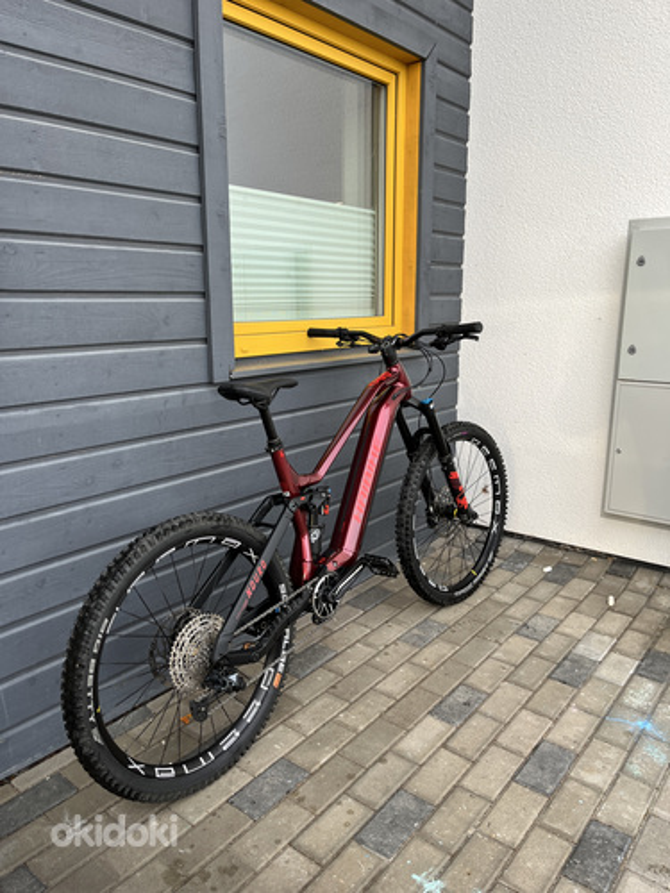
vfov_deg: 67.3
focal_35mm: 26
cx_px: 335
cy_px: 446
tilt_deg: -12.0
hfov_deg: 53.1
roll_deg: +0.5
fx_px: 671
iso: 40
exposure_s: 1/207
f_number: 1.6
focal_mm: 5.1
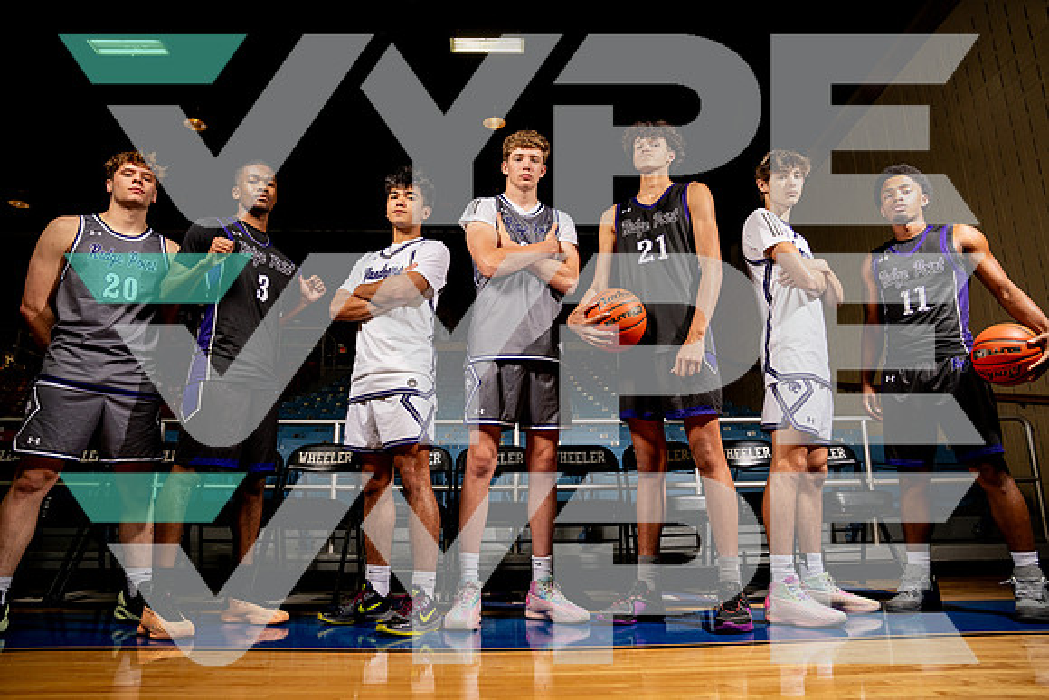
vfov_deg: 53.2
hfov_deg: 73.7
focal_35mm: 24
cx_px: 524
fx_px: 699
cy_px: 350
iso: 250
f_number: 7.1
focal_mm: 24
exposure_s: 1/125
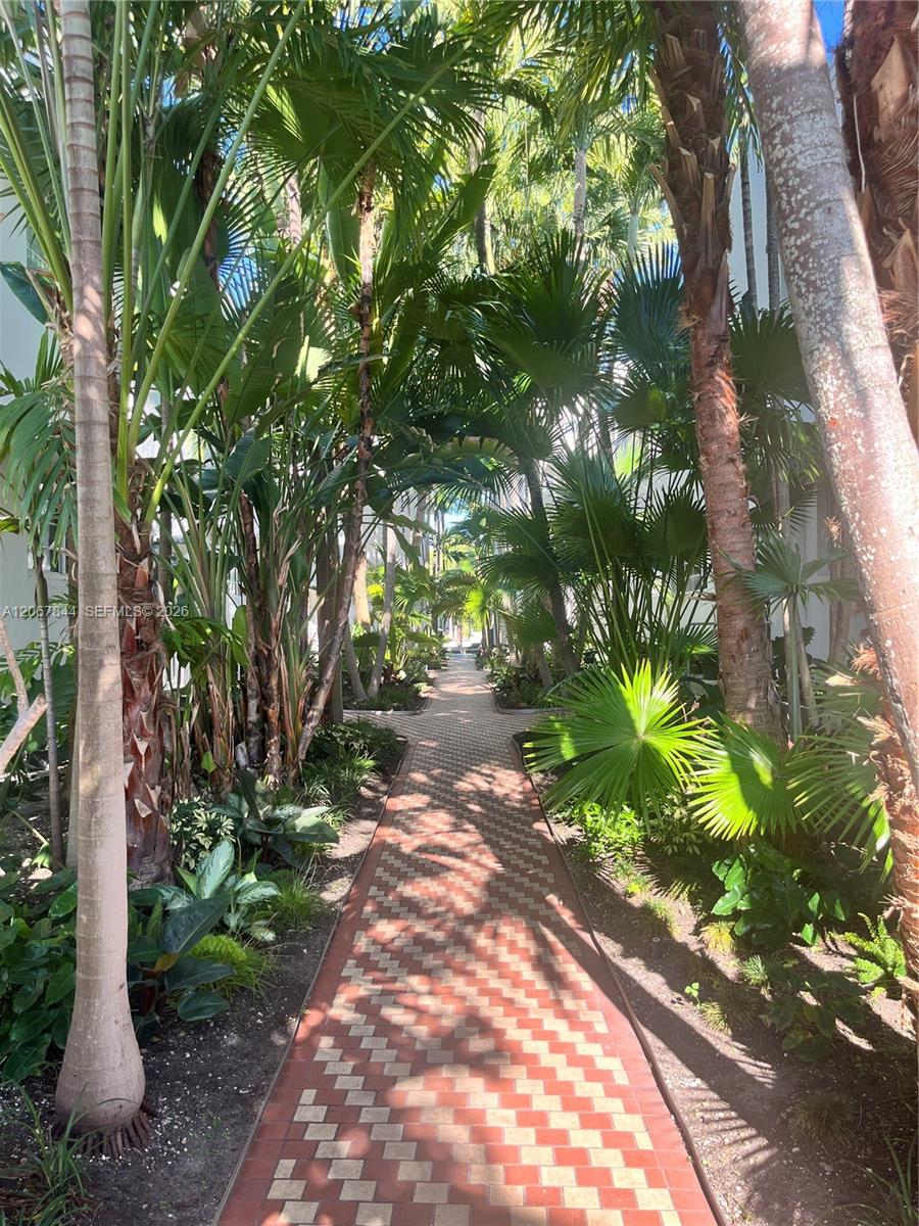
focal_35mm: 26
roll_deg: +1.0
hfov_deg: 53.1
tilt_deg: +0.4
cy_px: 613
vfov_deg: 67.3
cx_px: 460
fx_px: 920
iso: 40
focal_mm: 5.1
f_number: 1.6
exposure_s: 1/243
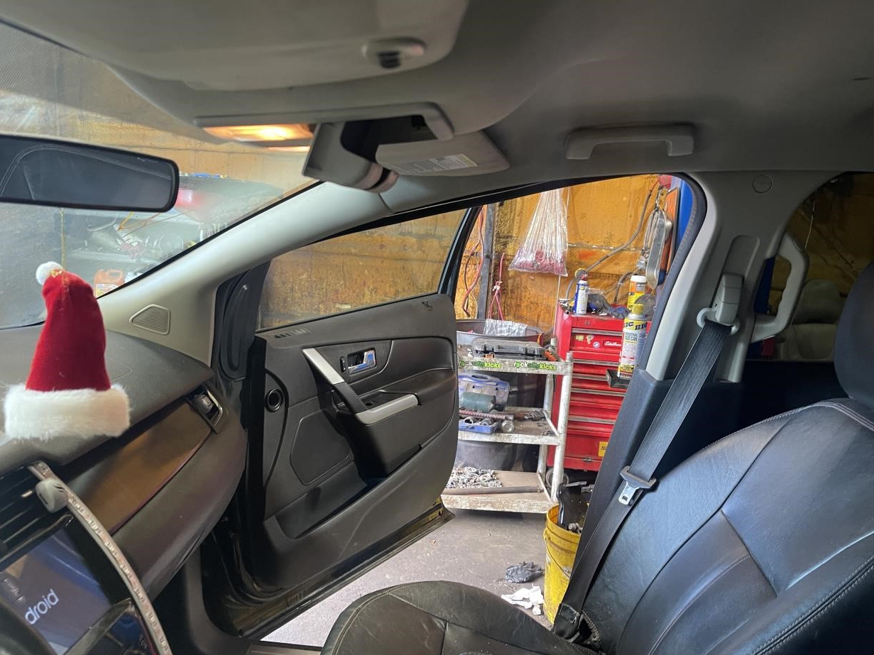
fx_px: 656
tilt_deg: -10.7
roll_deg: -2.9
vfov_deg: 53.1
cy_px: 335
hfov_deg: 67.3
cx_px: 422
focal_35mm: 26
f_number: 1.6
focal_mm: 5.1
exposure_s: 1/60
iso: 200
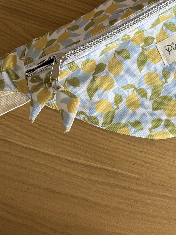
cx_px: 138
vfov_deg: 42.8
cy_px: 65
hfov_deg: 32.8
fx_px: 292
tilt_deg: -74.8
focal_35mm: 43
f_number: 1.6
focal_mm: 5.1
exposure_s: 1/122
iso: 40
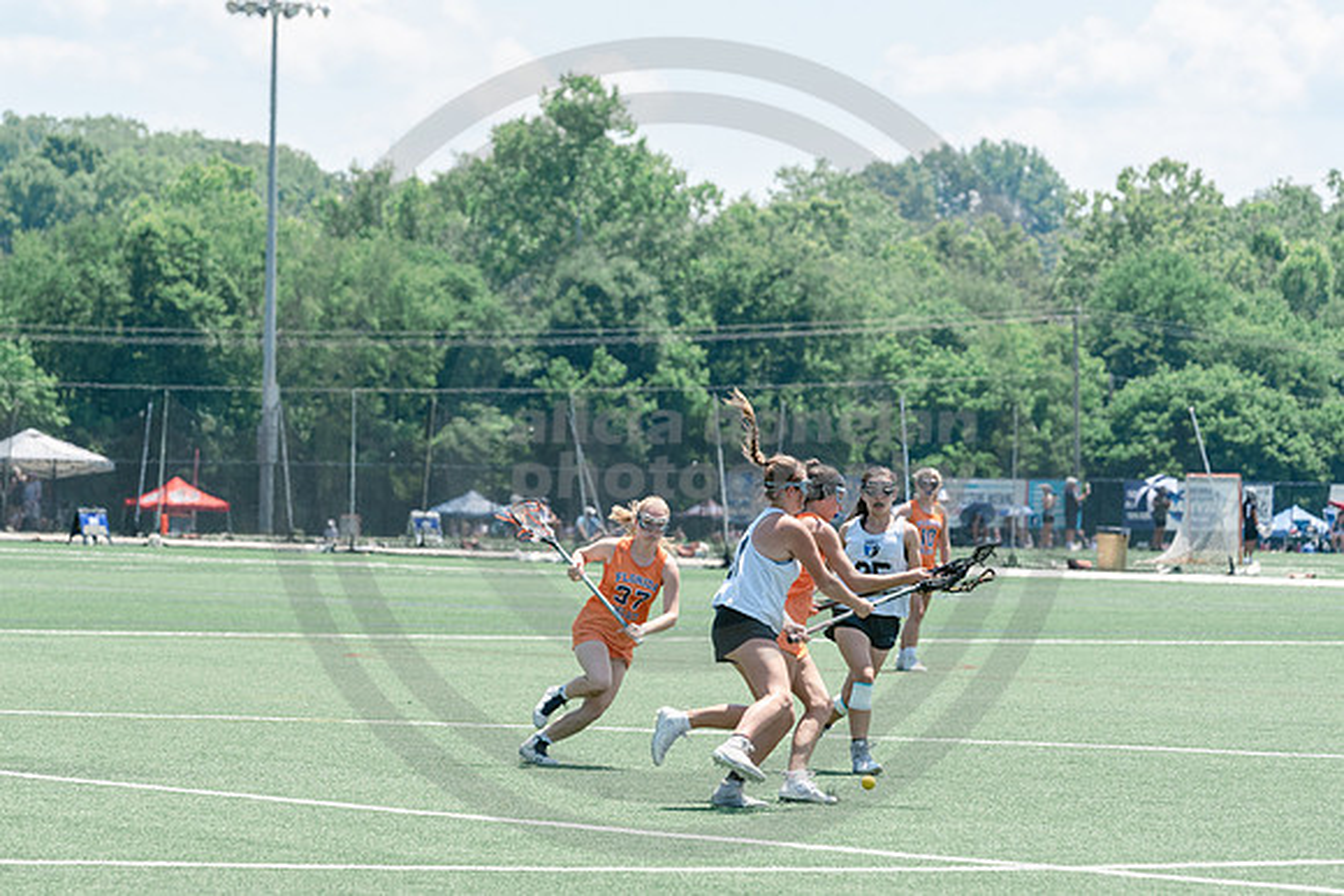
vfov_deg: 6.2
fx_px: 8227
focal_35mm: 220
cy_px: 323
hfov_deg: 9.3
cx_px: 630
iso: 400
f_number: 5.6
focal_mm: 165
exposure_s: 1/2000
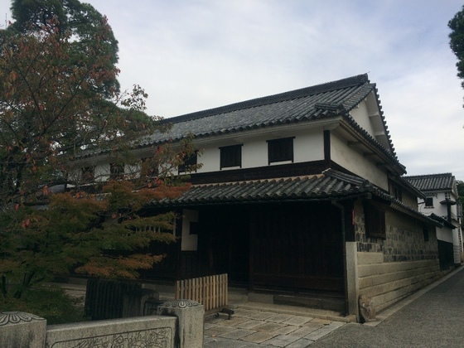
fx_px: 389
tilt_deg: +11.1
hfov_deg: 61.7
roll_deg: -0.4
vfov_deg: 48.2
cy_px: 174
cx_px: 232
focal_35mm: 29
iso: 32
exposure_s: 1/1414
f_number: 2.2
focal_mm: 4.15
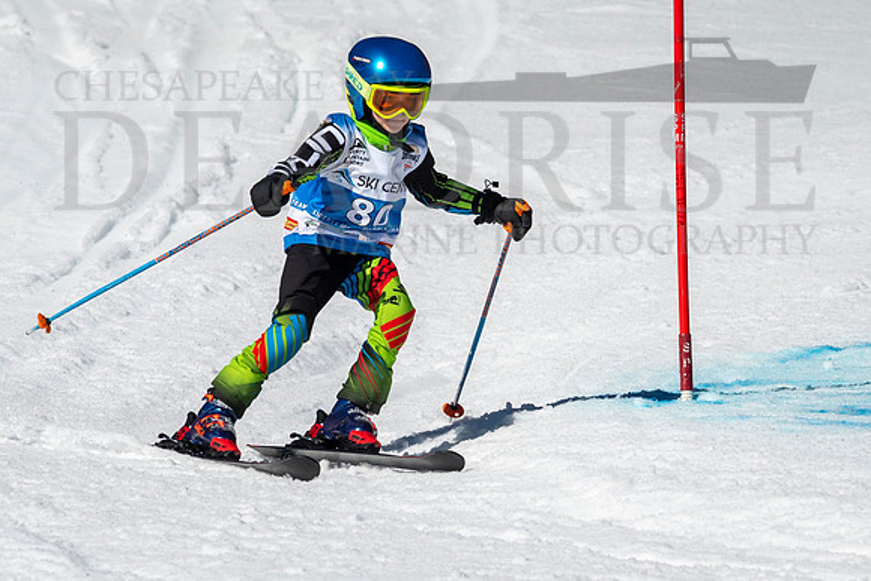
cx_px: 504
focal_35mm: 905
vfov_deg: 1.5
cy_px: 261
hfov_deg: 2.3
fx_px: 21901
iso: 200
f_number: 8
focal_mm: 400
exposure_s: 1/2000
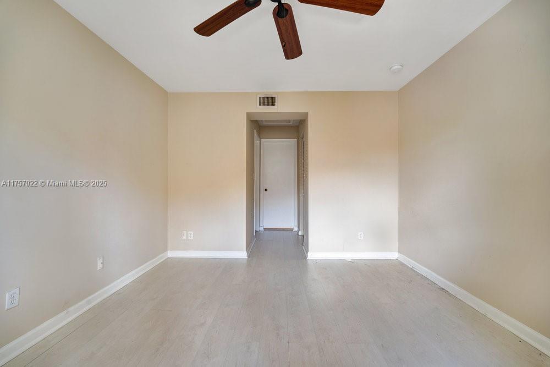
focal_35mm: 14
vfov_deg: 81.2
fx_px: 214
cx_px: 275
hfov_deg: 104.2
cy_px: 184
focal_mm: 14
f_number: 8
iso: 100
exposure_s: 1/2.5
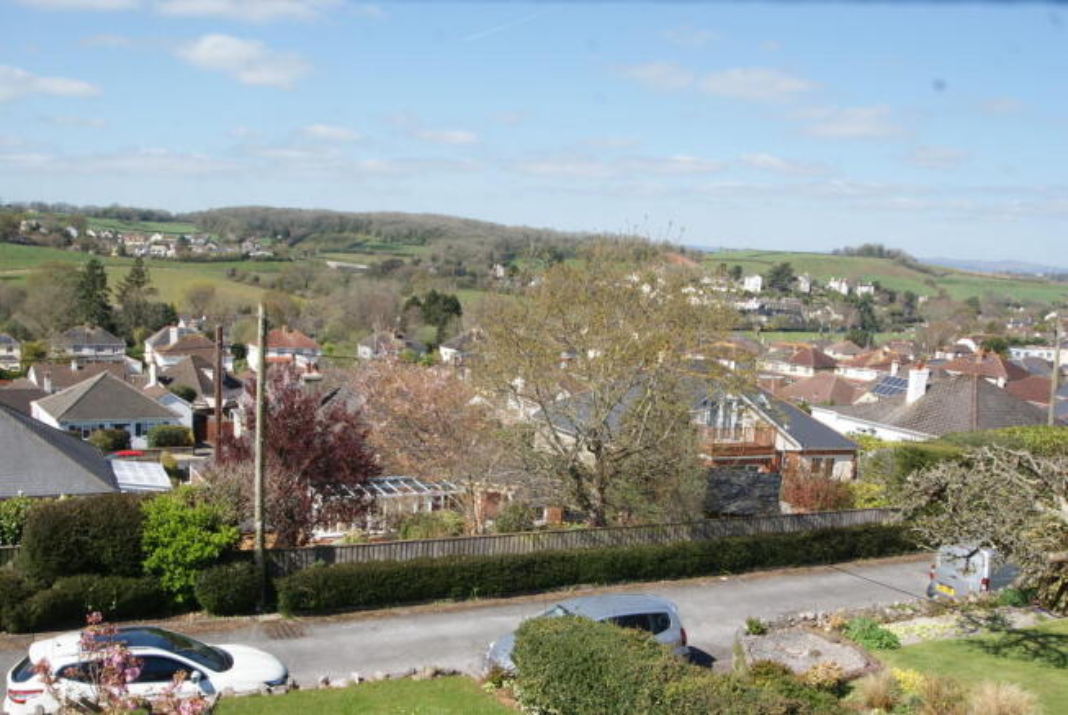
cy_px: 358
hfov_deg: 53.1
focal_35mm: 36
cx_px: 534
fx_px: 1069
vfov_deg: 37.0
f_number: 11
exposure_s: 1/100
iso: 100
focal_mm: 24
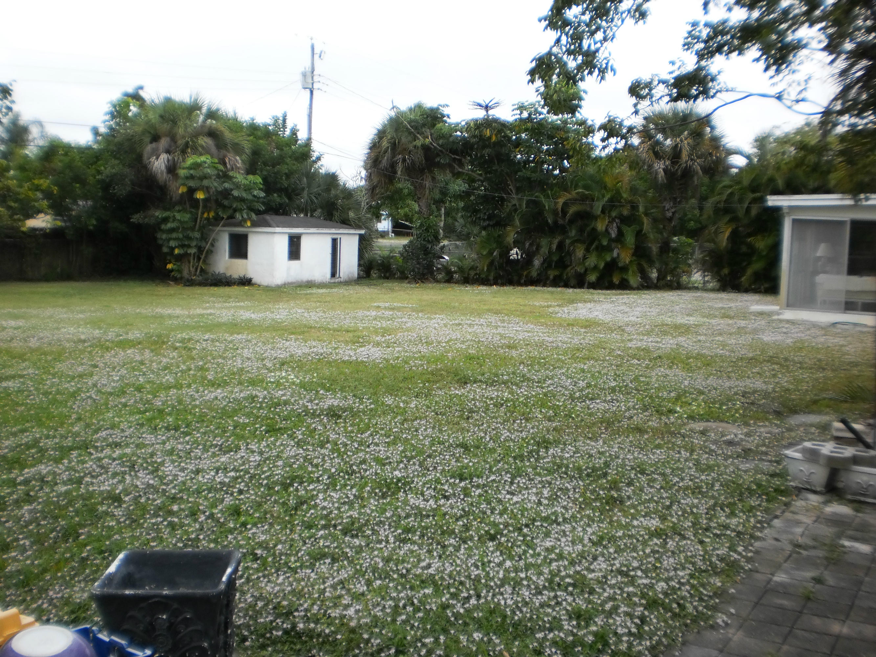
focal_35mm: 36
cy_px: 328
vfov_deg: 39.7
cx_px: 438
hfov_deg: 51.4
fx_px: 911
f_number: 3.1
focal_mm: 6.3
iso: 100
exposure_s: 1/400
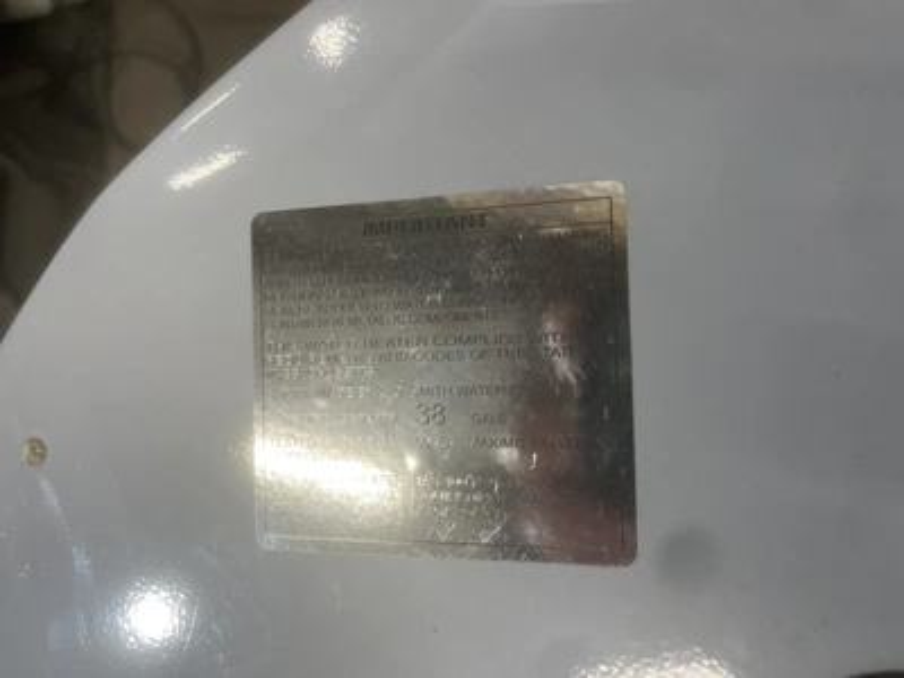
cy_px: 339
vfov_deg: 53.1
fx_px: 679
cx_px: 452
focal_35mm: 26
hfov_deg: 67.3
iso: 125
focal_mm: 5.1
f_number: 1.6
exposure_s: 1/120
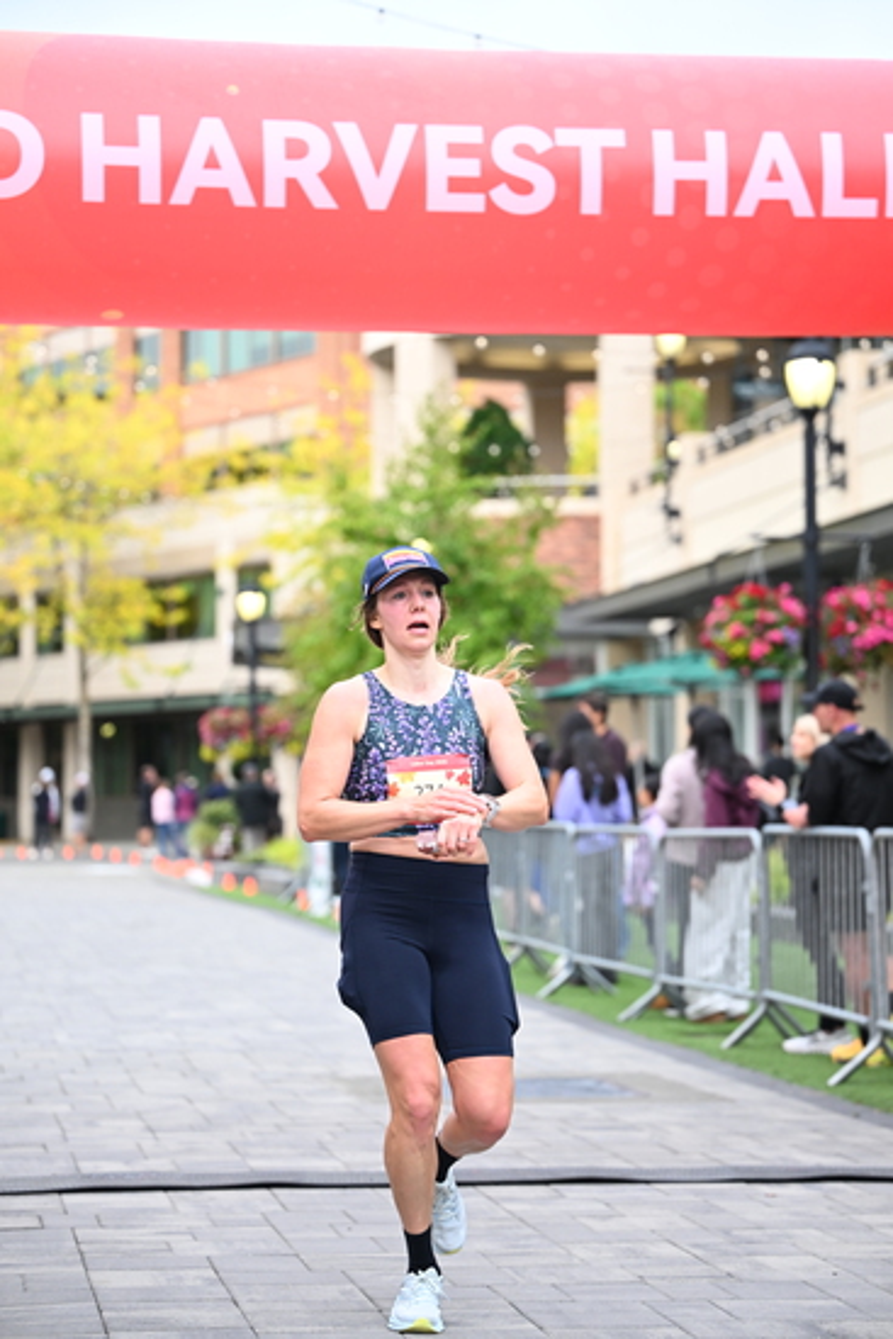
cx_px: 446
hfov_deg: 15.5
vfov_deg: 23.1
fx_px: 3272
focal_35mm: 88
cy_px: 670
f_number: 2.8
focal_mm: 88
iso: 1000
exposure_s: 1/1600
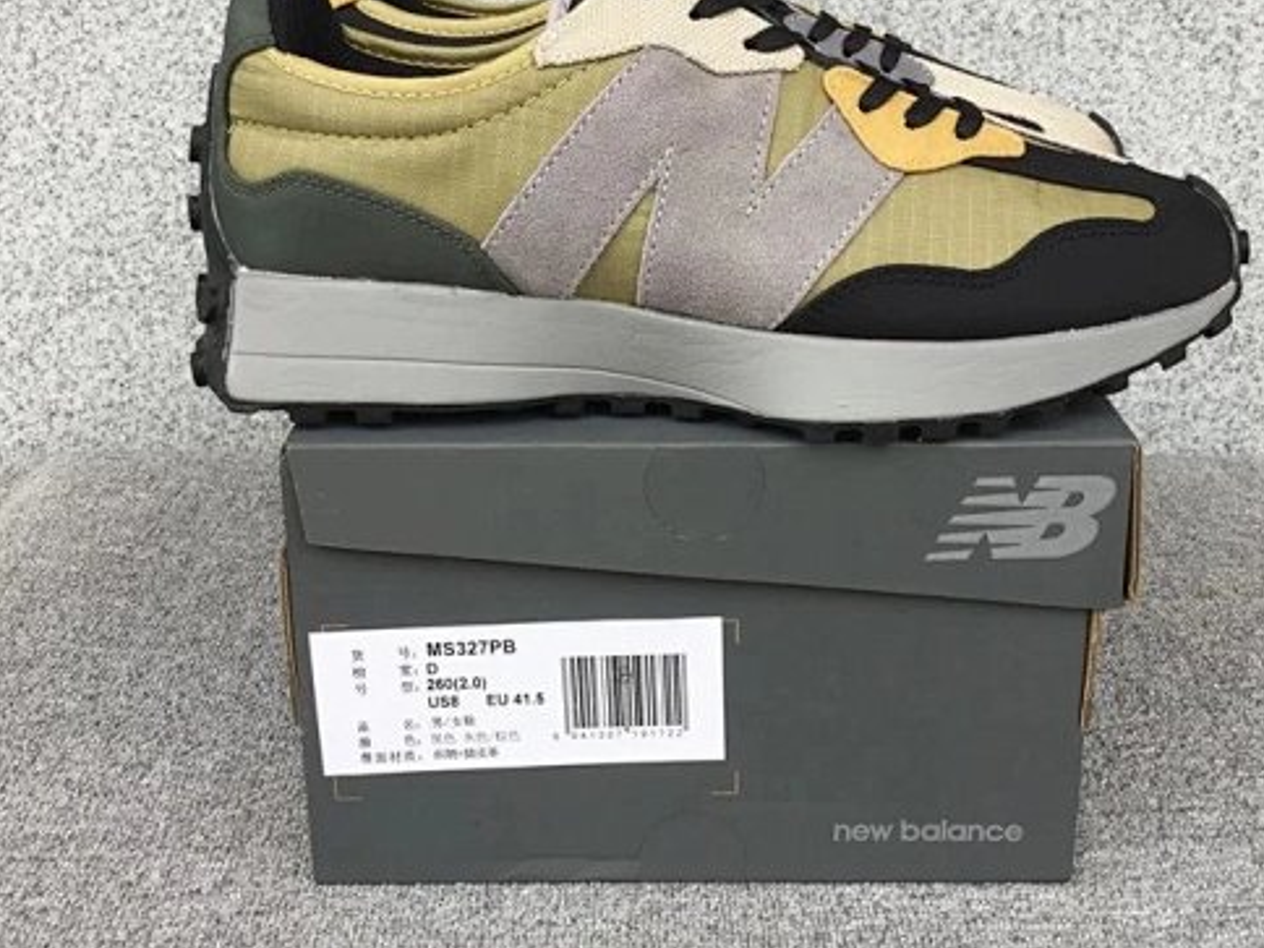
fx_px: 1497
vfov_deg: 35.0
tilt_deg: -17.8
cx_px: 705
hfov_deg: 45.7
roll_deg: +0.2
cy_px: 363
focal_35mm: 41
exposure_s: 1/100
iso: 25
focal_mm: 3.3
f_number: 2.4
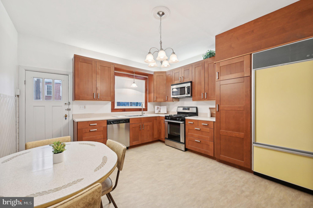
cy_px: 104
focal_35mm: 14
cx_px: 156
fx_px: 122
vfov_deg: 81.1
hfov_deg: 104.3
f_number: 8
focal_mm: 14
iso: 250
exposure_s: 1/15
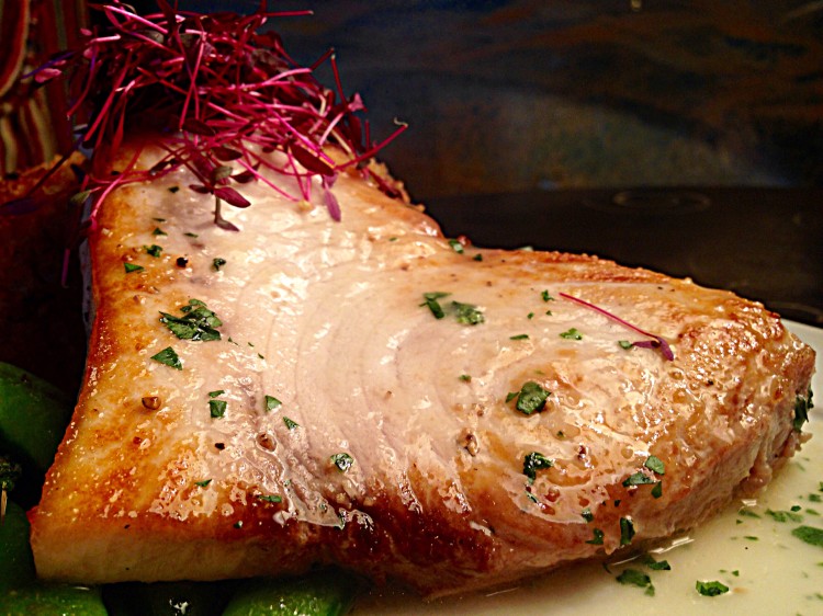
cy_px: 308
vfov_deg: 42.9
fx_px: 784
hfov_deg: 55.4
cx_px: 412
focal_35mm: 33
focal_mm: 4.12
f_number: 2.4
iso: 50
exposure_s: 1/20
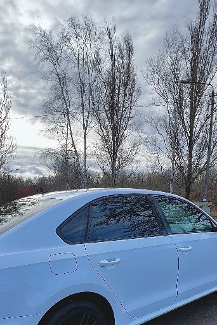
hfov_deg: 47.7
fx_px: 244
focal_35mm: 27
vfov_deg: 61.5
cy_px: 262
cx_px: 91
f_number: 1.8
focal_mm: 1.57
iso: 32
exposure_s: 1/337
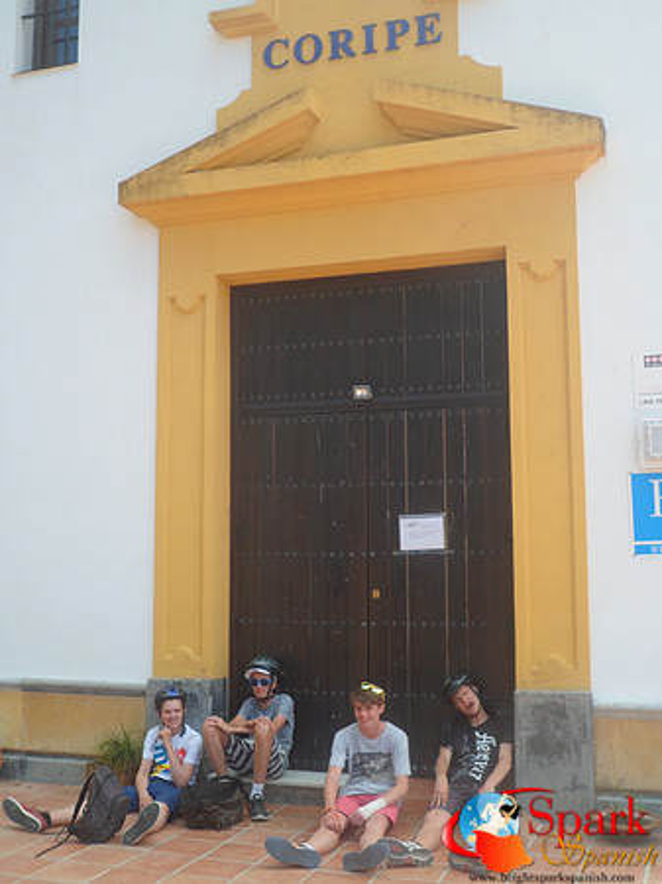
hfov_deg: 34.3
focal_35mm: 42
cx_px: 331
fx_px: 1072
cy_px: 442
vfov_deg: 44.8
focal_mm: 7.8
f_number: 4.2
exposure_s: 1/180
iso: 80
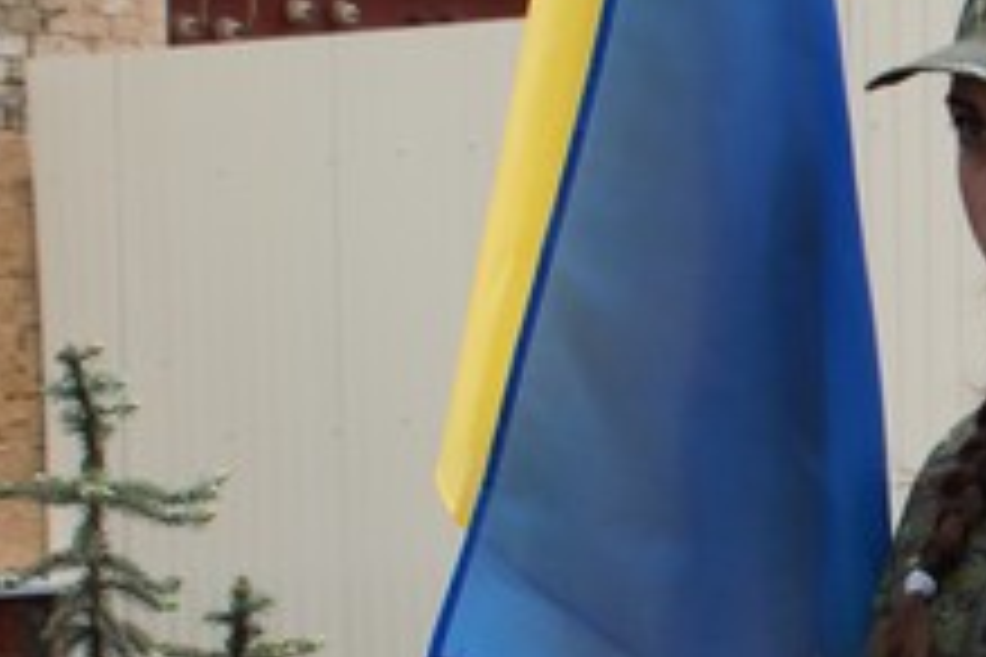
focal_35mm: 168
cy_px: 565
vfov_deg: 8.2
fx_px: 4590
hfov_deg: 11.7
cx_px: 1468
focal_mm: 35
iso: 200
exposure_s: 1/60
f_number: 5.6
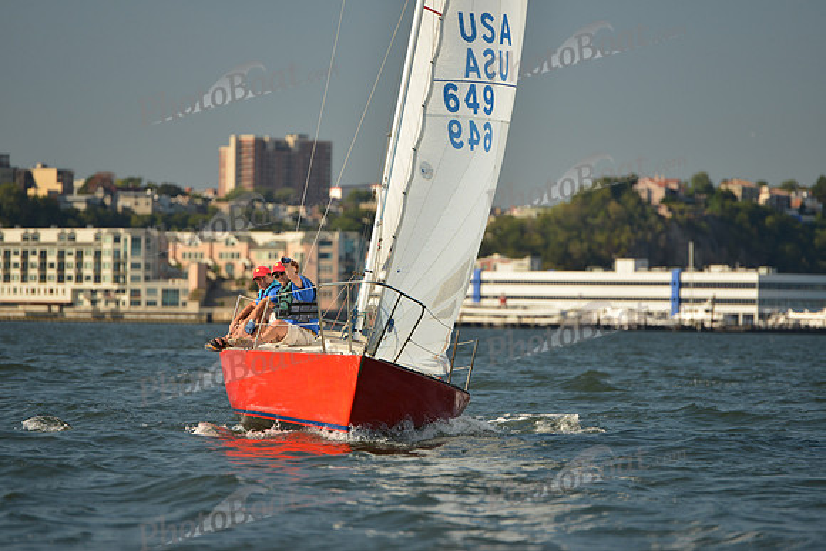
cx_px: 413
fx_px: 4590
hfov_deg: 10.3
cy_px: 276
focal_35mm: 200
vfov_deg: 6.9
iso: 320
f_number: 4
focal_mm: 200
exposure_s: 1/1250
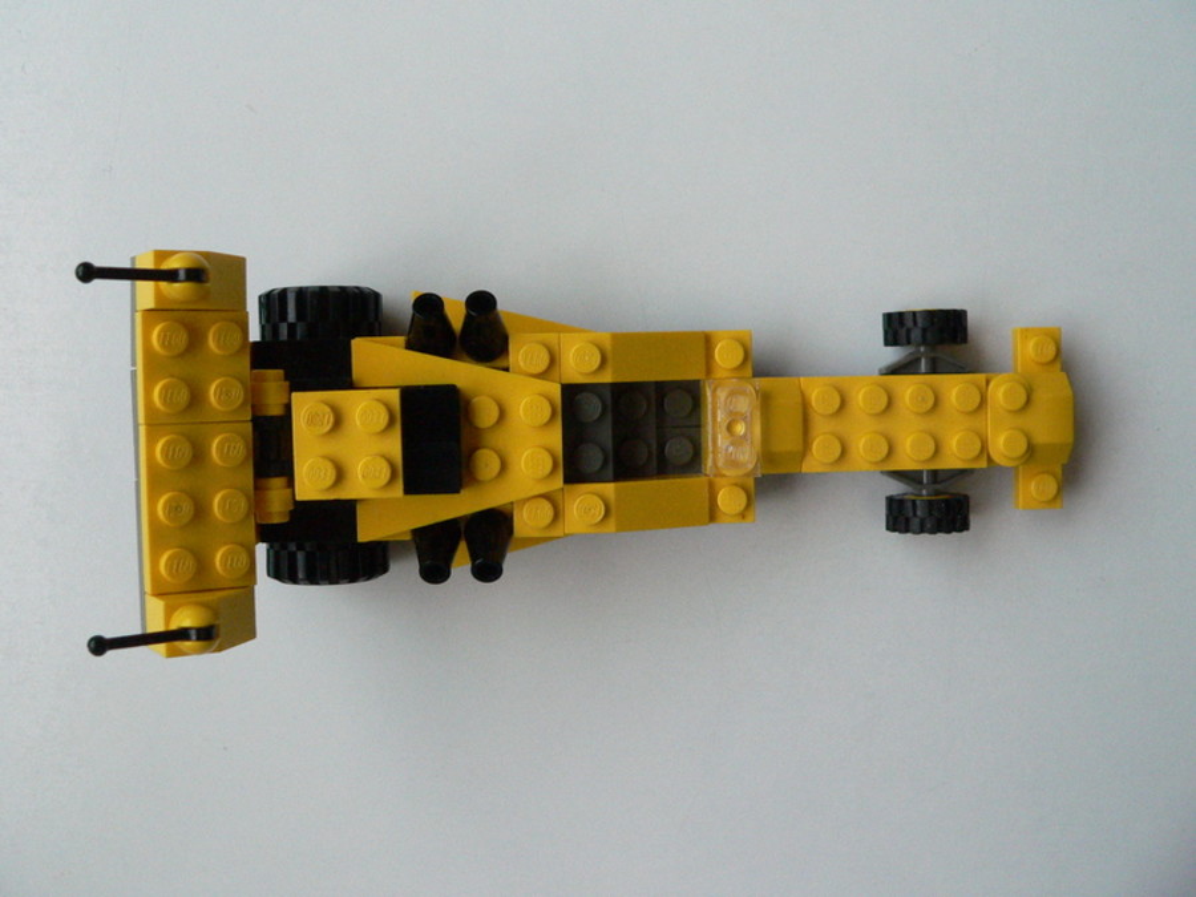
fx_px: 1244
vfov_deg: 39.7
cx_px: 598
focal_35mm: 36
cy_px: 448
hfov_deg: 51.4
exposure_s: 1/250
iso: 400
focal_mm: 6
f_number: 4
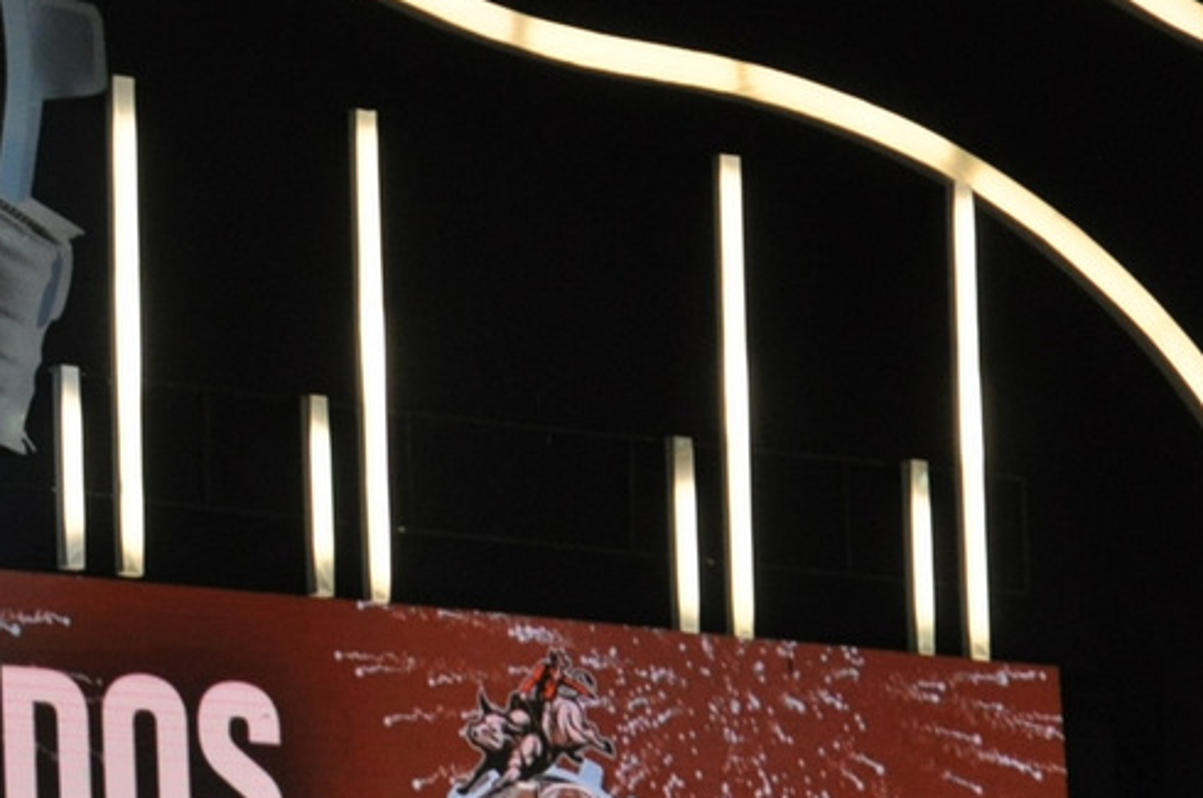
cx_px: -349
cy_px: 83
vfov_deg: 3.5
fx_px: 12878
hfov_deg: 5.3
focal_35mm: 386
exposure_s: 1/80
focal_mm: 90
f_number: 5.6
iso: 800
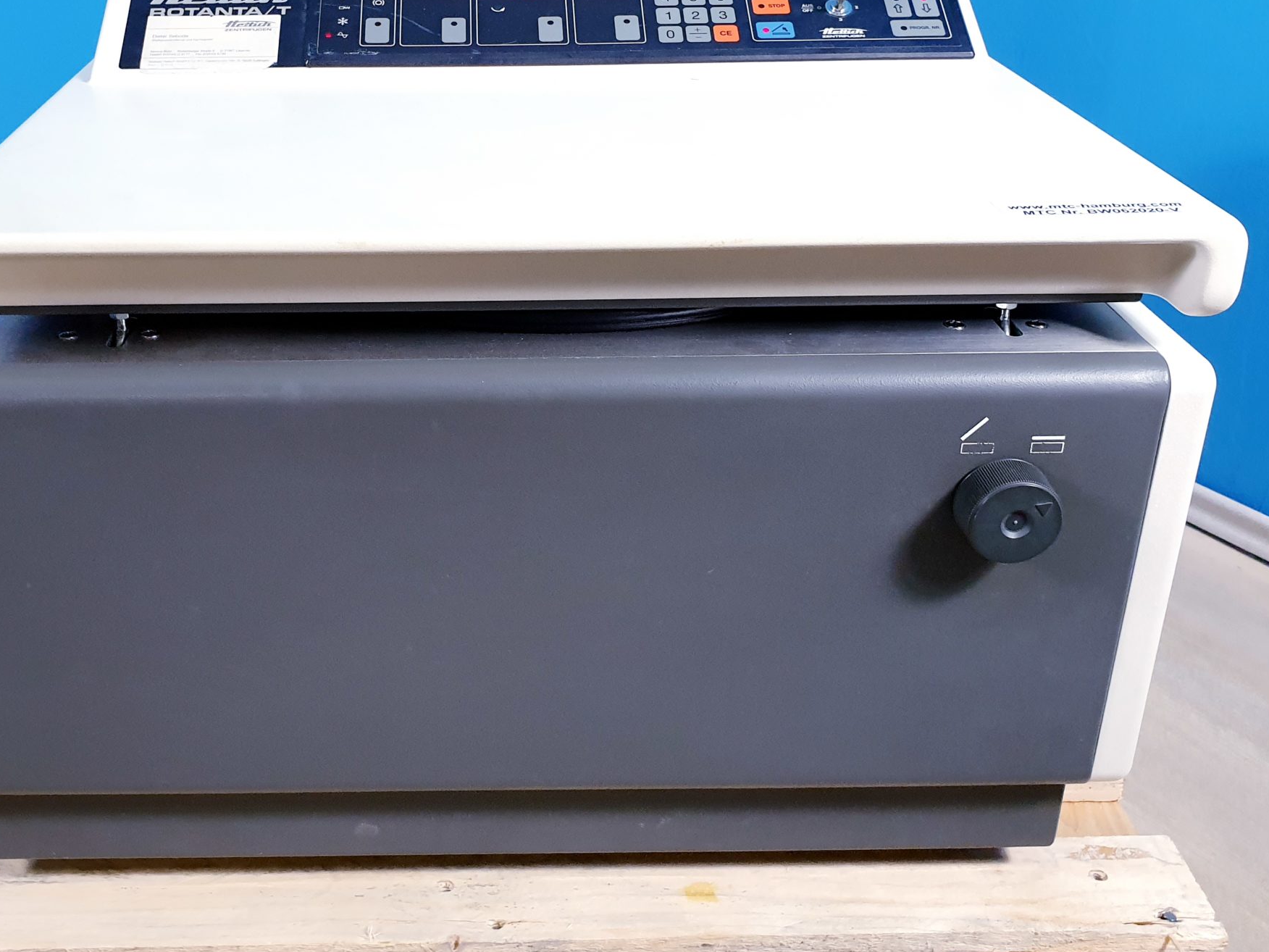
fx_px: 1393
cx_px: 479
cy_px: 363
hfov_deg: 48.5
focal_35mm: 38
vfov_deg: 37.5
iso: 200
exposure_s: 1/50
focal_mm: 4.3
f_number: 2.4
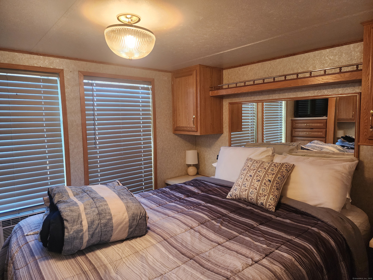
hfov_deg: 73.9
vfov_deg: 58.9
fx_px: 248
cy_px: 140
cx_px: 186
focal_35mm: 23
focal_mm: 6.4
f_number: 1.8
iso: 320
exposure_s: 1/120
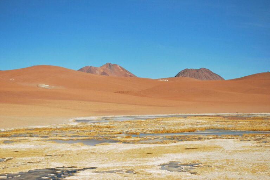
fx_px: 541
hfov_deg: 28.0
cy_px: 90
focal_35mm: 72
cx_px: 135
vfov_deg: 19.0
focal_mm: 48
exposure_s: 1/3200
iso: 400
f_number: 7.1
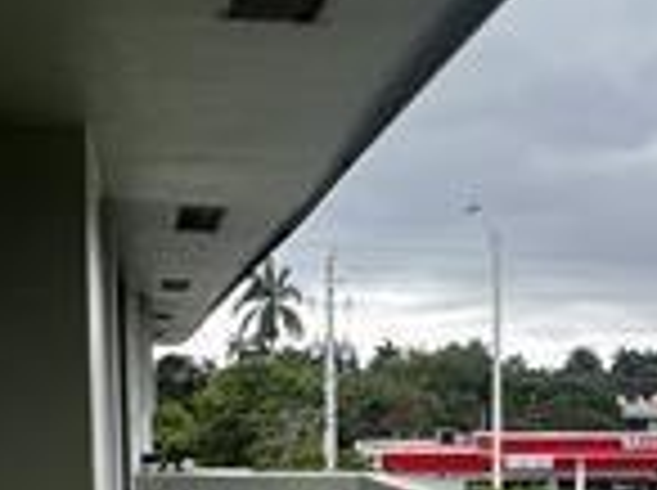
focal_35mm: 57
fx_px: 1080
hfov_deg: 33.7
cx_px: 410
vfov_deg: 23.9
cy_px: 539
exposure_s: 1/499
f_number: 1.8
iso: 32
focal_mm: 1.57
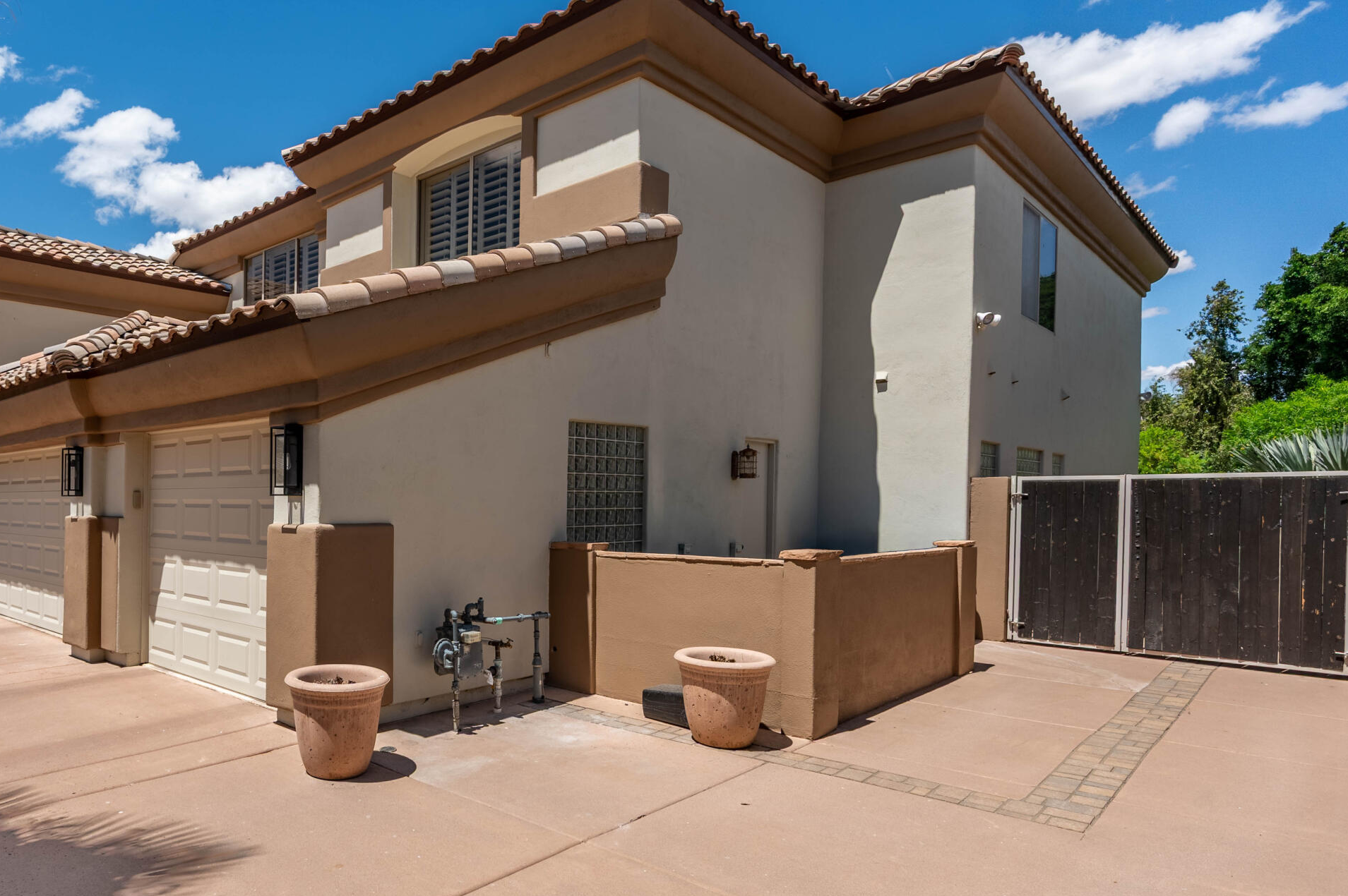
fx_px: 823
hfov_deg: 74.0
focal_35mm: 22
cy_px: 484
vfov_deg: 57.1
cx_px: 366
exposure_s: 1/8000
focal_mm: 14
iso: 100
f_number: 8
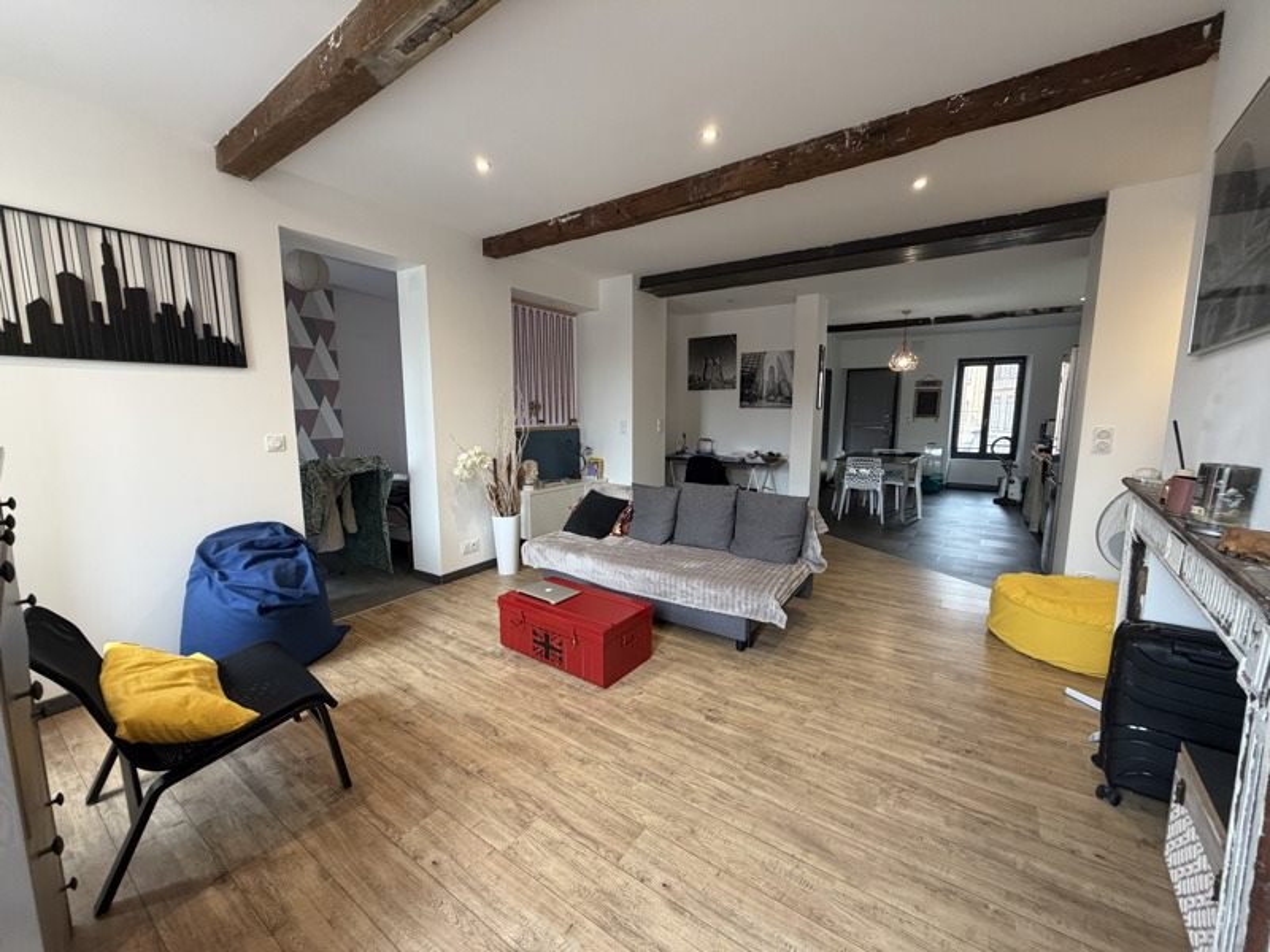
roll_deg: +0.8
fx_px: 514
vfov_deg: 85.7
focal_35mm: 14
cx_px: 635
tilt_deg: -6.7
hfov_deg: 102.1
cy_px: 476
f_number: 2.2
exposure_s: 1/100
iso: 250
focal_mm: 2.22
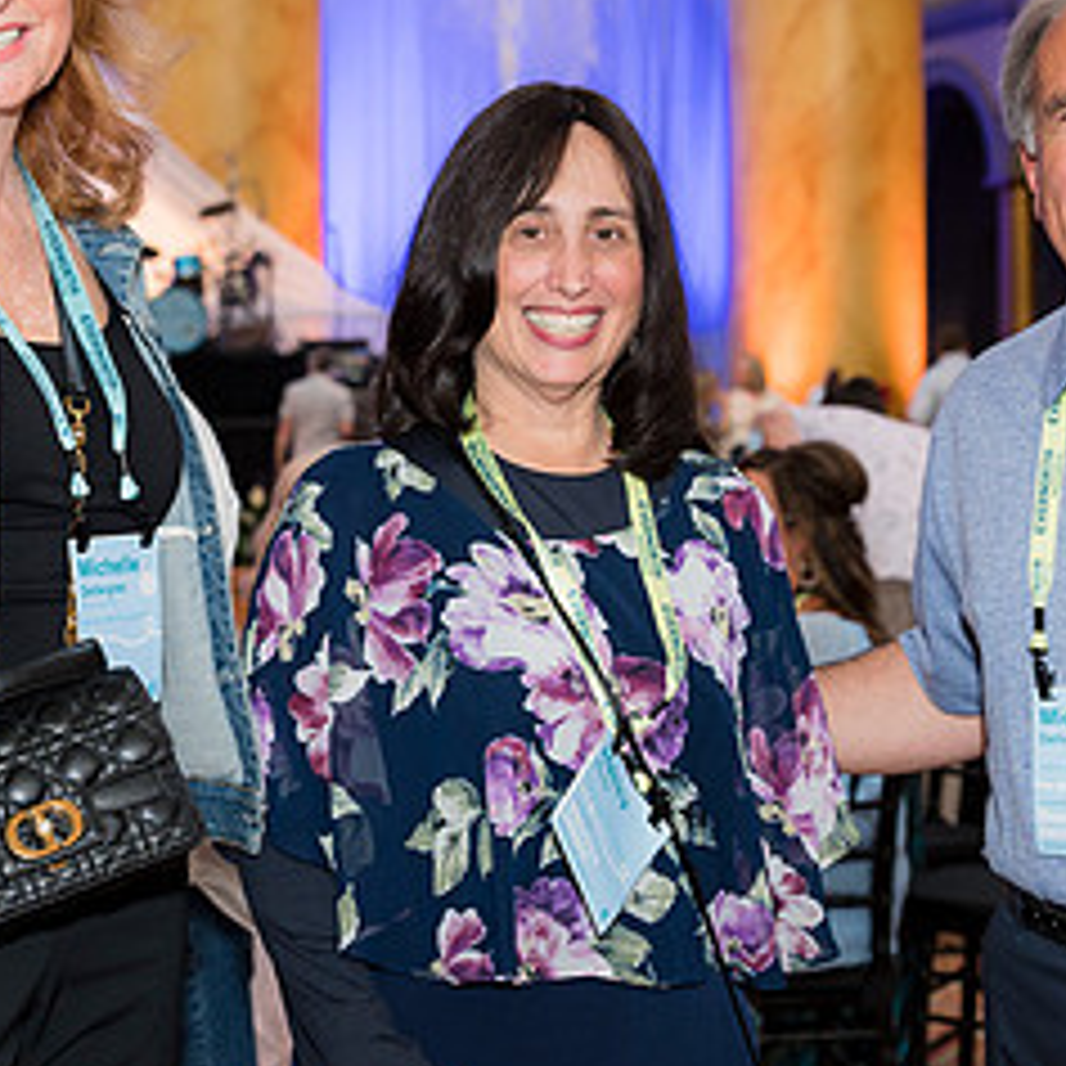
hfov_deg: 18.6
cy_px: 490
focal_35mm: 93
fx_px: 3240
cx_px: 342
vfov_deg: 18.7
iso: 800
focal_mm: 44
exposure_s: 1/100
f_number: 4
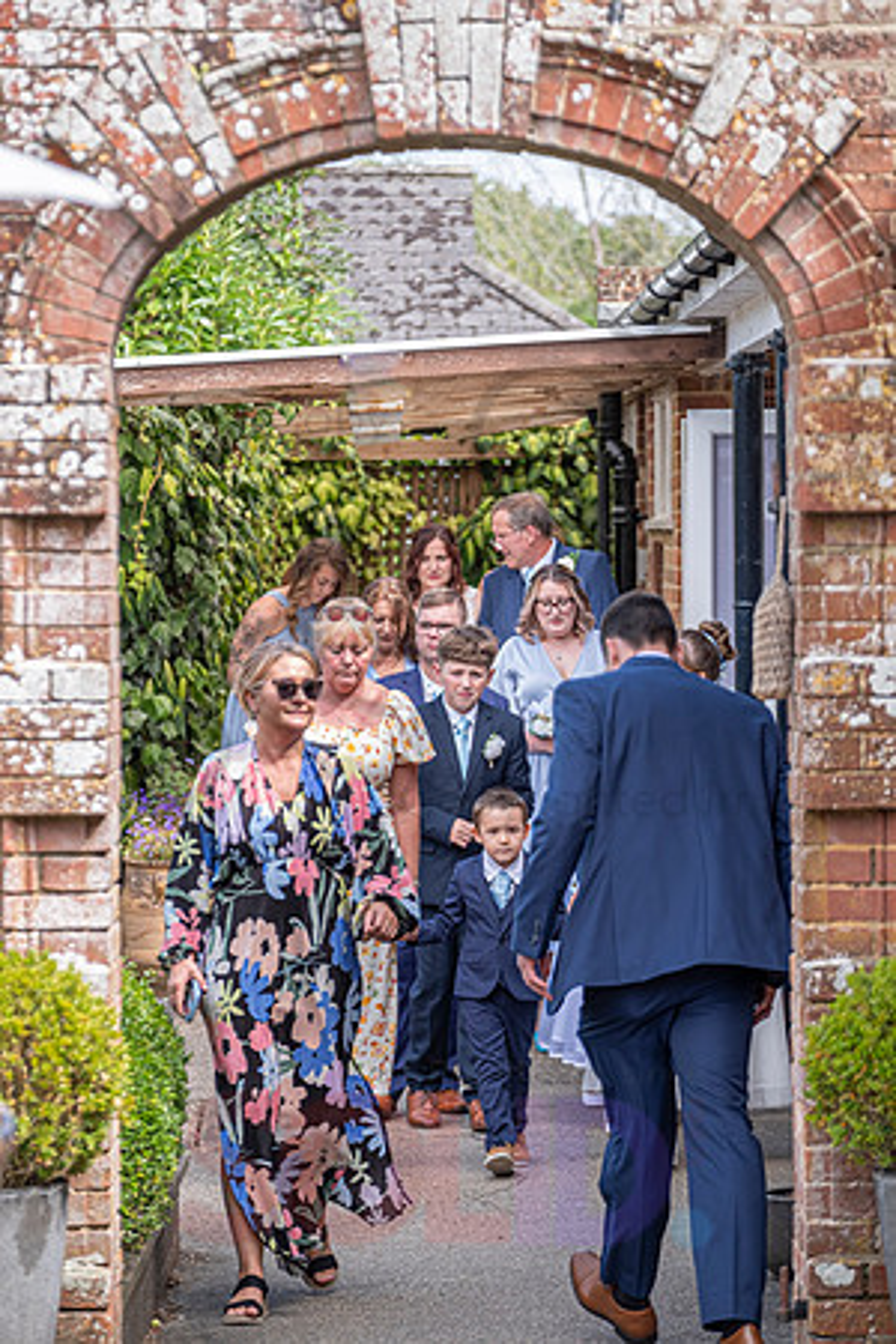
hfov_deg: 9.3
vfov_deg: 14.0
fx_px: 5488
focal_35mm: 147
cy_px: 672
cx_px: 448
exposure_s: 1/640
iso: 200
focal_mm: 98.2
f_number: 2.8
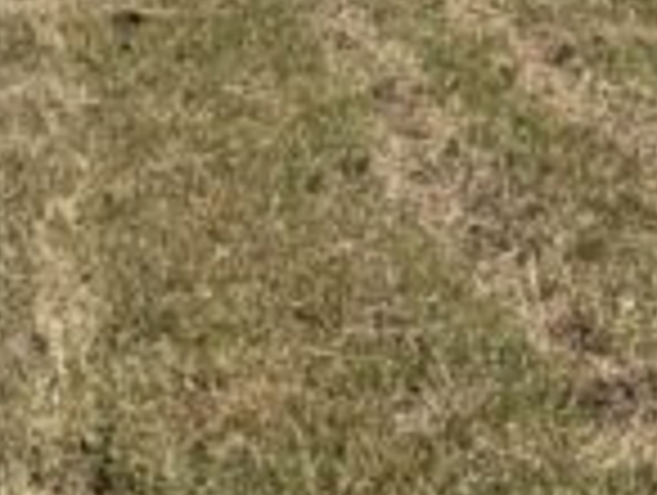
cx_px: 135
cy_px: -459
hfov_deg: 11.7
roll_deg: -1.2
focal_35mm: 168
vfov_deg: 8.5
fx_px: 3194
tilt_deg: +2.8
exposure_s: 1/5714
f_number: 1.78
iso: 80
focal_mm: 6.76
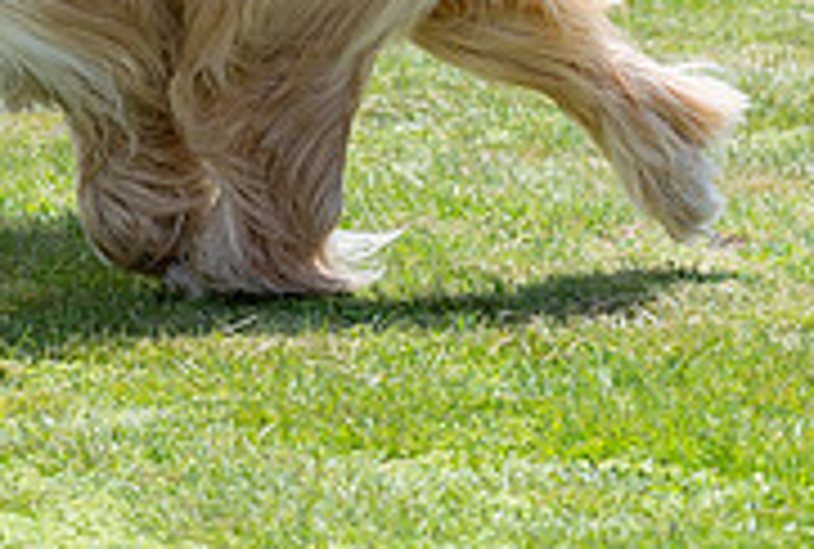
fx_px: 9710
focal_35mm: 428
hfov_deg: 4.8
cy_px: -240
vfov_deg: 3.2
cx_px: -185
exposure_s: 1/1000
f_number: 3.5
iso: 100
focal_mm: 104
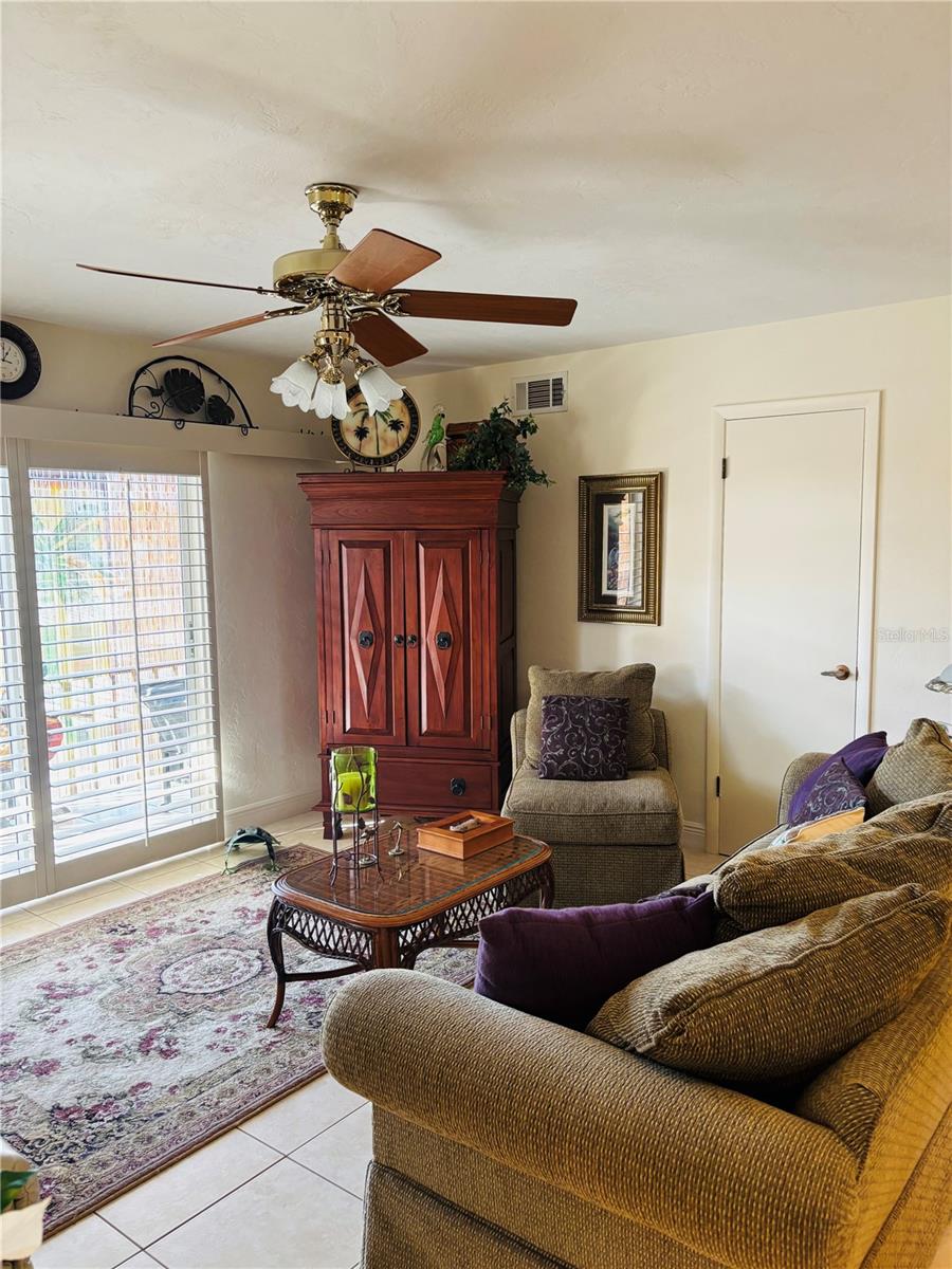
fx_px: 953
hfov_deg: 53.1
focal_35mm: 26
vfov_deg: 67.3
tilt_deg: -6.4
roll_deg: +0.4
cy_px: 634
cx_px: 476
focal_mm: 5.96
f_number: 1.6
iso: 160
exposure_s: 1/60
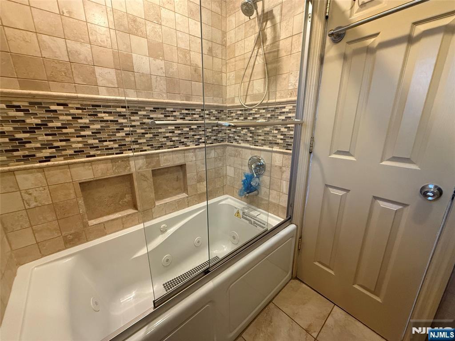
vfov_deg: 85.7
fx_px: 184
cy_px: 170
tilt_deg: -13.7
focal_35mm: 14
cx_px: 228
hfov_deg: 102.1
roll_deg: +0.3
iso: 500
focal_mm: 2.22
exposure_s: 1/60
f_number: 2.2
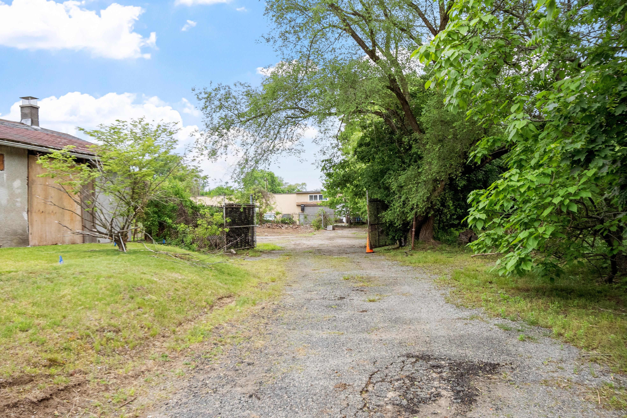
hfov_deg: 57.2
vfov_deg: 40.0
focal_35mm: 33
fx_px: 575
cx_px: 314
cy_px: 209
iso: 1600
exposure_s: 1/125
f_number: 8
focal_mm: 22
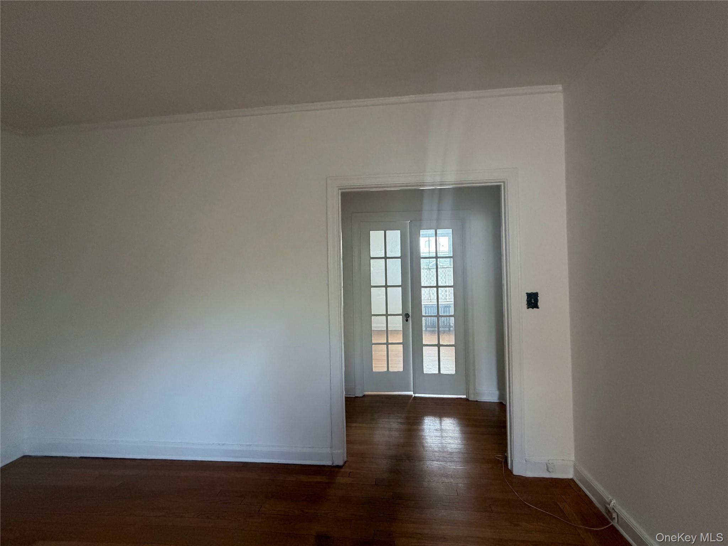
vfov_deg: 85.7
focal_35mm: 14
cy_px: 273
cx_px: 364
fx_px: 294
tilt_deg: -0.1
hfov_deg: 102.1
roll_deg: +0.6
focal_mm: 2.22
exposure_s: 1/92
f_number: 2.2
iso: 320
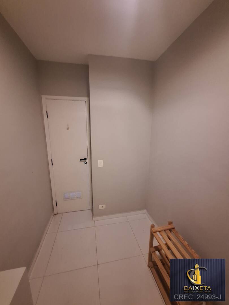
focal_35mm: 13
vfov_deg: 106.2
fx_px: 115
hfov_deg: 89.9
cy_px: 152
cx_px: 114
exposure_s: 1/20
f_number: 2.2
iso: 640
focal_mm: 1.74
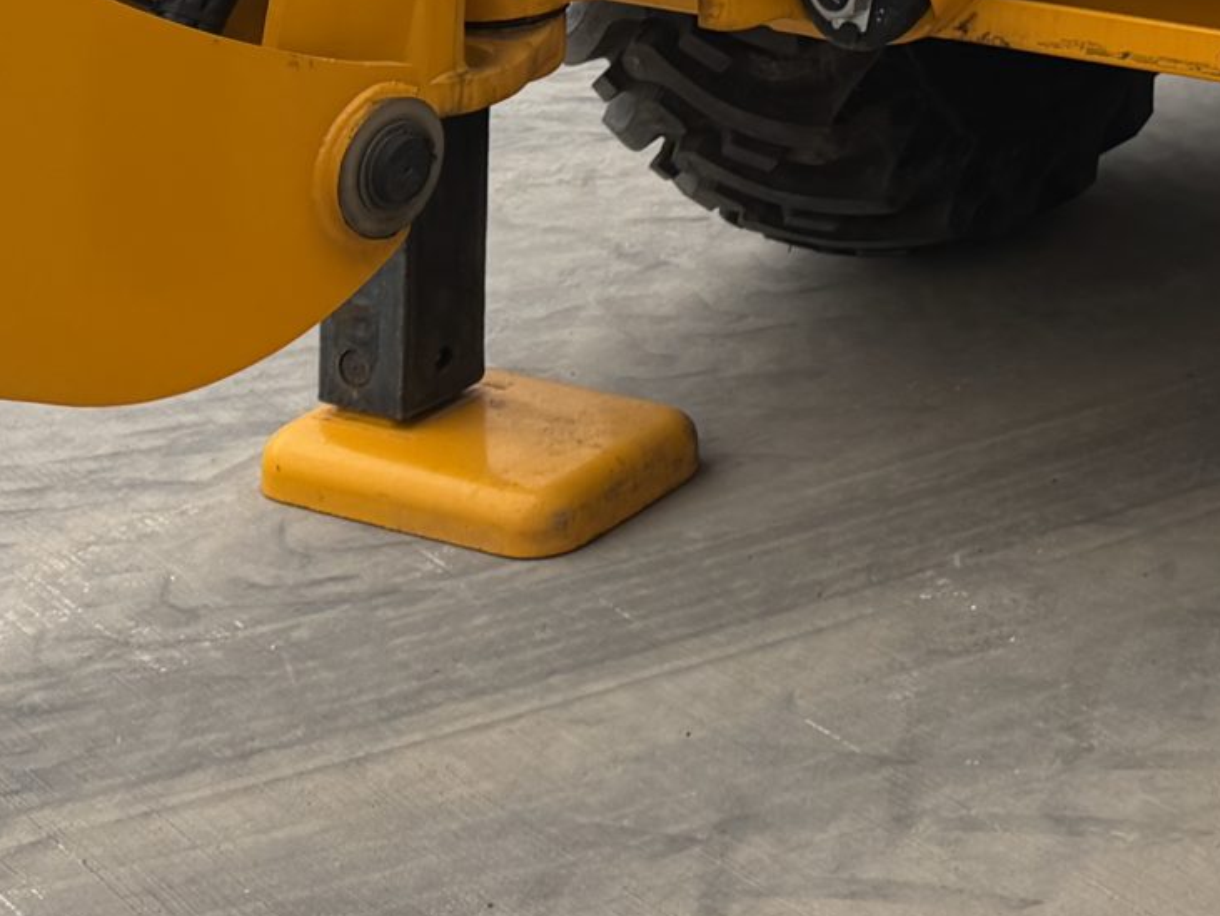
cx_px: 1560
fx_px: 2962
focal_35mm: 84
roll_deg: -0.4
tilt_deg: -3.9
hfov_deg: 21.2
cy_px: -649
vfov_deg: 15.5
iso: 100
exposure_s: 1/3425
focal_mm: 6.76
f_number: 1.78
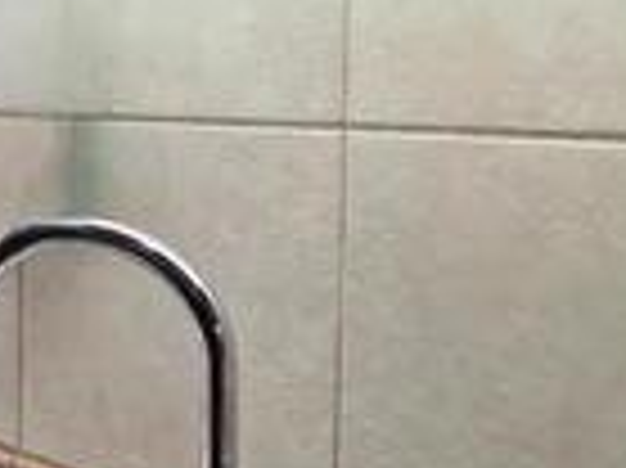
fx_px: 1355
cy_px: 144
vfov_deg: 19.5
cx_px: -608
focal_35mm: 75
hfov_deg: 18.2
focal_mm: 2.2
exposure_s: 1/204
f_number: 1.9
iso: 400
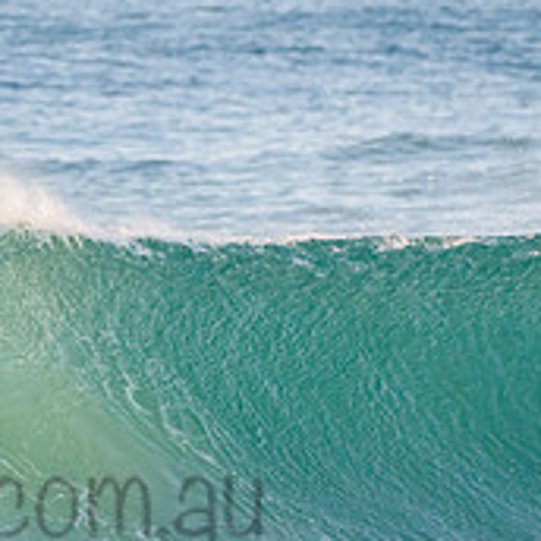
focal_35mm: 1430
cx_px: -69
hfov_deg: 1.2
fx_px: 25285
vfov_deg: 1.2
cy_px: 464
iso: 400
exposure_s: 1/1600
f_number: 5.6
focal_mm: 500
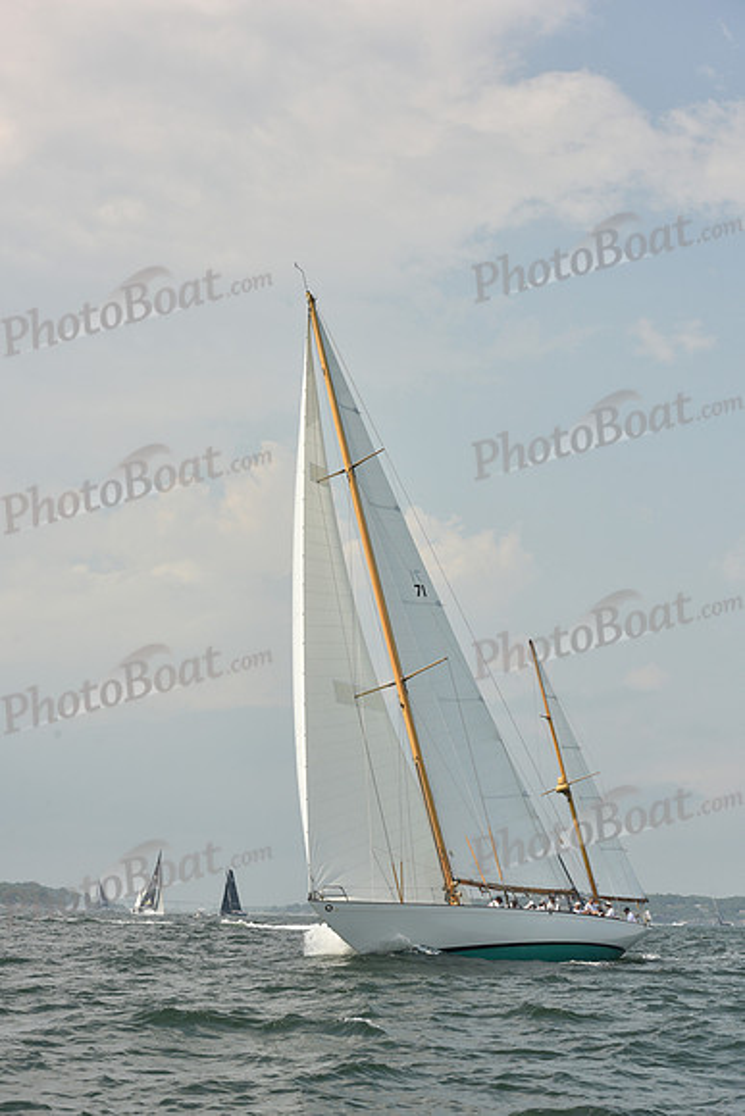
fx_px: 2171
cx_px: 372
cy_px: 558
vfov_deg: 28.8
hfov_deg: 19.5
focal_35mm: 70
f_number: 10
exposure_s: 1/800
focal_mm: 70
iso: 250
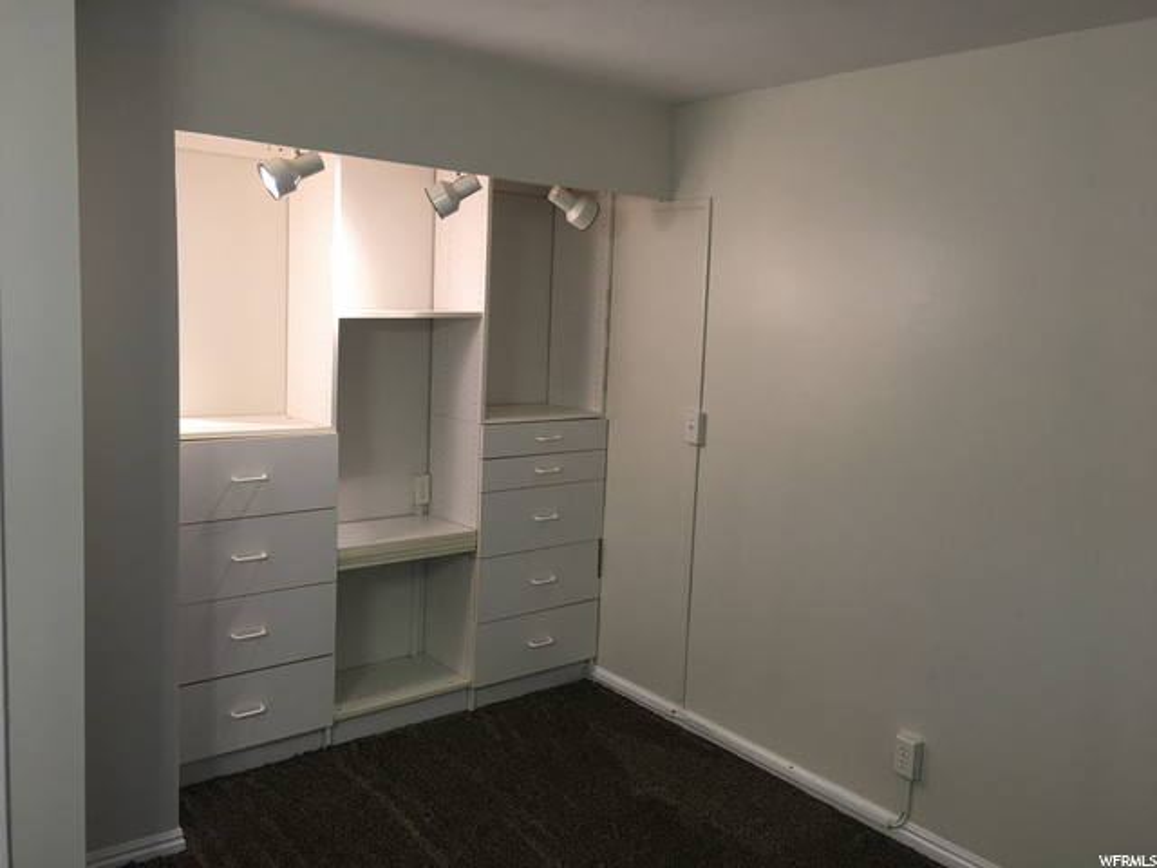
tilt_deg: -6.8
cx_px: 578
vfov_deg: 48.2
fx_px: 969
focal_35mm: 29
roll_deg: -2.2
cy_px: 434
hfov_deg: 61.7
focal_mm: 4.15
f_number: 2.2
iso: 25
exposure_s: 1/15
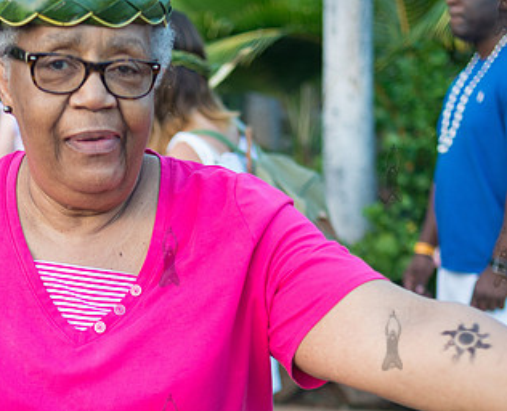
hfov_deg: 24.2
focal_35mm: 78
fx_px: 1176
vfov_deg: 19.7
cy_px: 298
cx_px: 179
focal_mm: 35
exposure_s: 1/400
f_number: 2.5
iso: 800
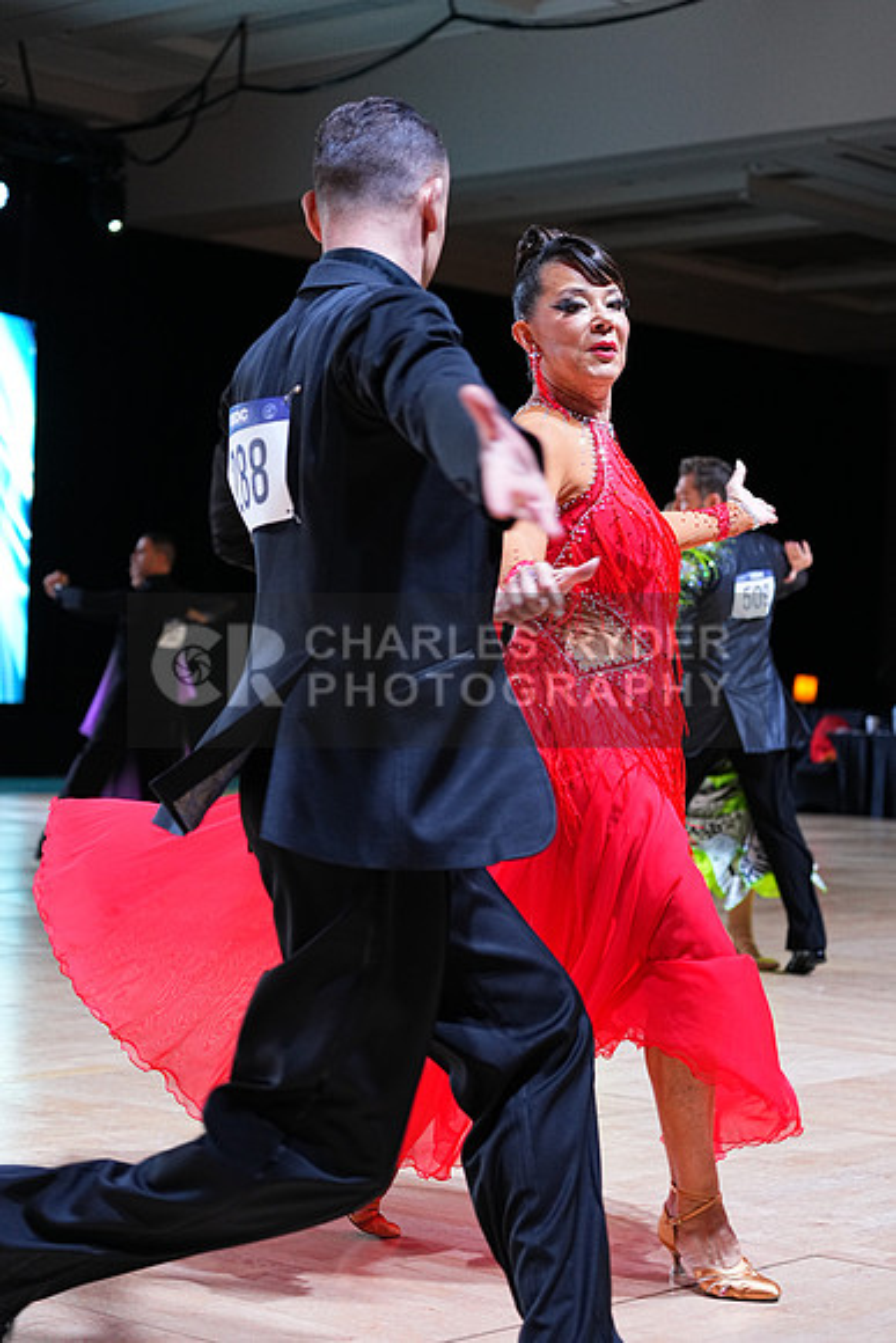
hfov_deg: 19.5
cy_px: 672
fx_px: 2612
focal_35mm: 70
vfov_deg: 28.8
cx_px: 448
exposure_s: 1/400
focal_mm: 70
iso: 1600
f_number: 4
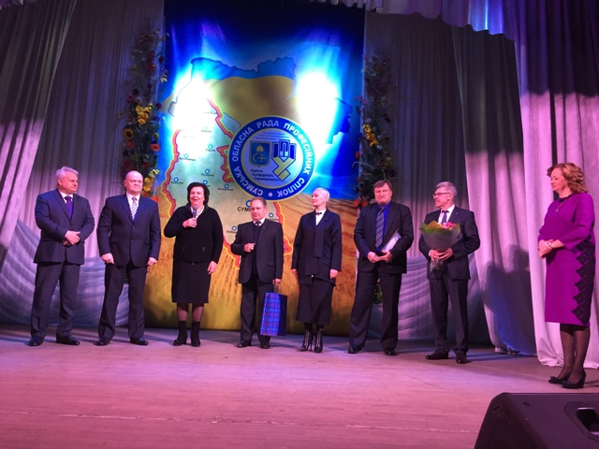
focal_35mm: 29
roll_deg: -2.4
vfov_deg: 48.2
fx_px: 502
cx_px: 300
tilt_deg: +6.7
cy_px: 224
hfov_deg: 61.7
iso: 125
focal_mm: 4.15
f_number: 2.2
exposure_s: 1/33
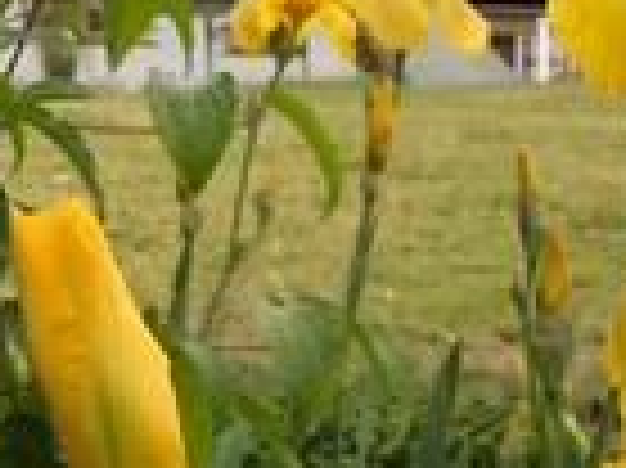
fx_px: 2801
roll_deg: -2.3
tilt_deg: -18.3
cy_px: 792
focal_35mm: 155
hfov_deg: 12.5
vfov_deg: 9.2
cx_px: 716
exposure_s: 1/120
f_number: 1.8
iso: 32
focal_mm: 3.99
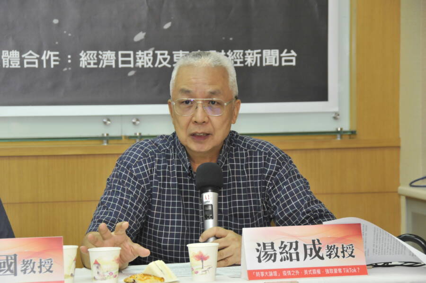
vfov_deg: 10.1
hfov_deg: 15.2
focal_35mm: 135
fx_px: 1596
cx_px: 213
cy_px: 142
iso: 800
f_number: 7.1
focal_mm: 90
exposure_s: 1/60
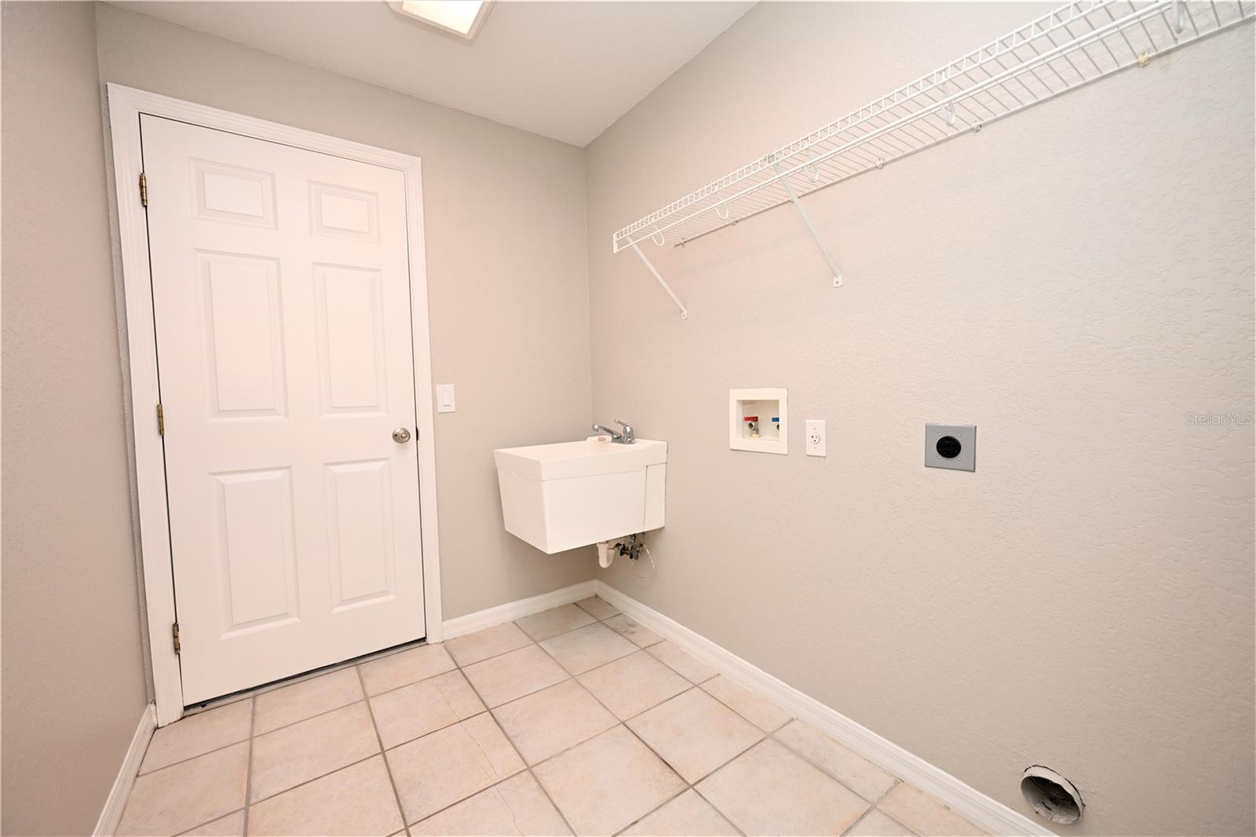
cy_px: 418
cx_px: 628
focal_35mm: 14
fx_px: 488
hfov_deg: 104.3
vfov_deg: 81.2
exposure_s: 1/60
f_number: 4
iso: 400
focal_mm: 14
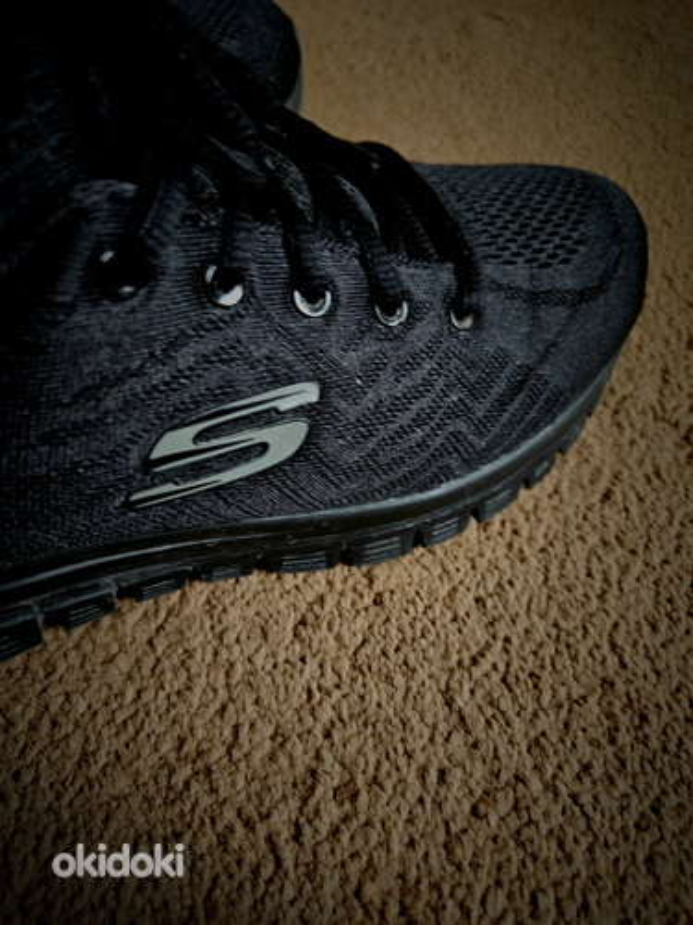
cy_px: 462
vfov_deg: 73.9
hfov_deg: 58.9
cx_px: 346
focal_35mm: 23
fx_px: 614
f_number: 1.8
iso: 500
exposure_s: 1/25
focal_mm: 5.4
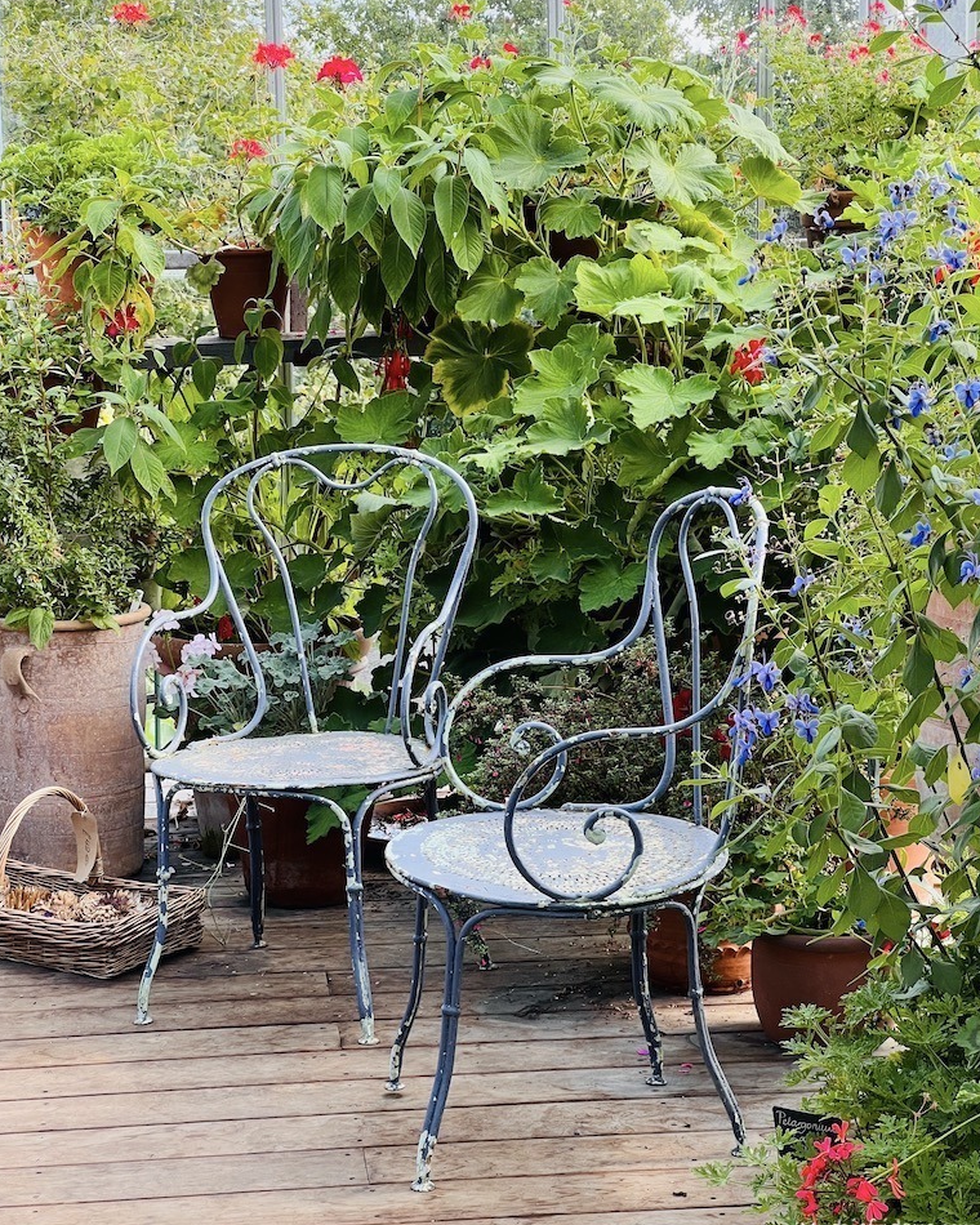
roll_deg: +1.8
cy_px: 585
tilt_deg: -7.9
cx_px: 490
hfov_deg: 18.9
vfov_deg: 23.6
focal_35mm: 81
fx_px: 2937
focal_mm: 9
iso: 32
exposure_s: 1/99
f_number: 2.8
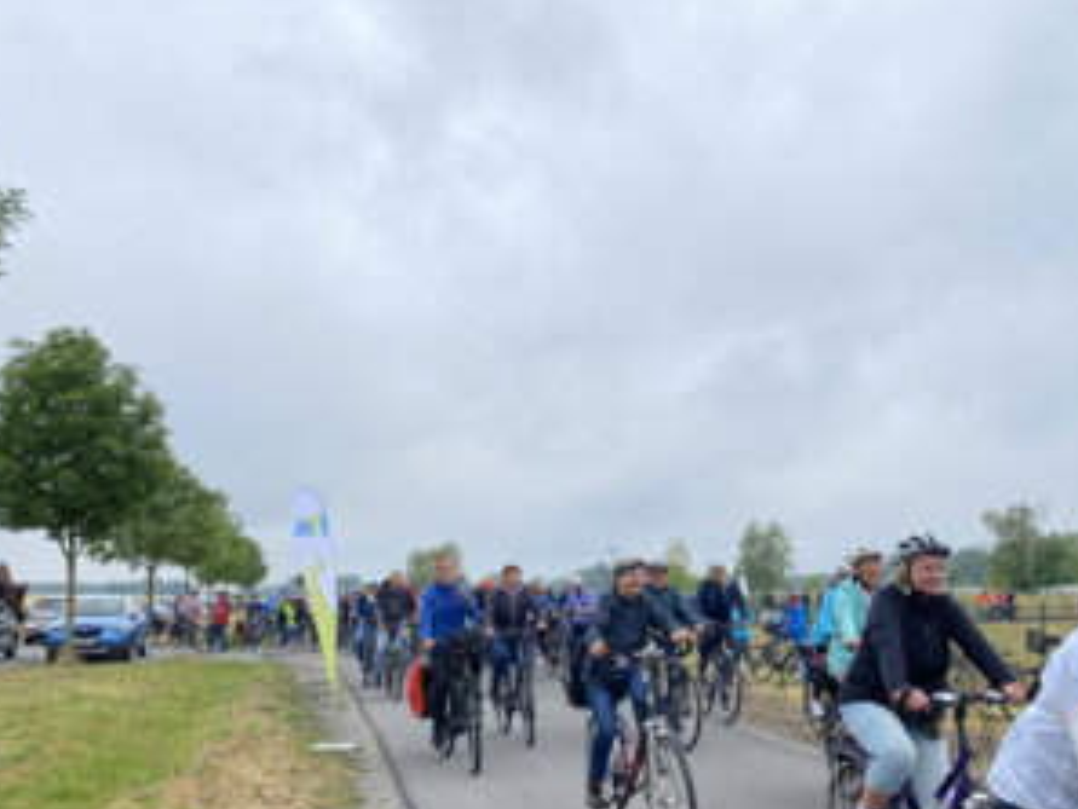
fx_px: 1090
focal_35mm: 35
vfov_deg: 40.3
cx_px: 697
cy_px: 530
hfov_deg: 51.8
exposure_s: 1/2105
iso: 32
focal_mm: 4.2
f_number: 1.8
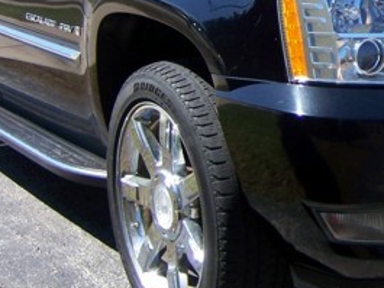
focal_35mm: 95
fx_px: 1054
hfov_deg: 20.2
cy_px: 5
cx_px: 352
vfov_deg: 15.3
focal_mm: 6.2
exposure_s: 1/640
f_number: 2.8
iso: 80
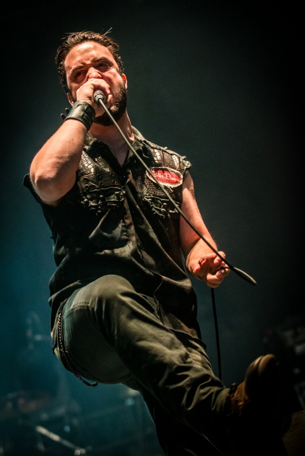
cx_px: 152
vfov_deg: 25.3
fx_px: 1015
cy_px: 228
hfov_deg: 17.1
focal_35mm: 80
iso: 3200
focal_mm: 80
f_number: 3.2
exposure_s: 1/250
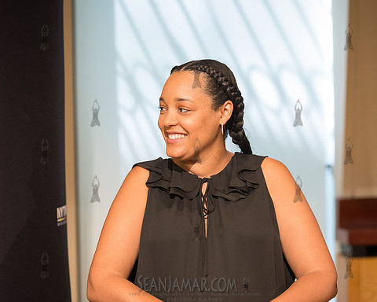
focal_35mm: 127
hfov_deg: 15.2
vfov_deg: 12.1
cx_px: 196
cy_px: 151
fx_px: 1417
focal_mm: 112
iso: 2500
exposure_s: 1/250
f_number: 4
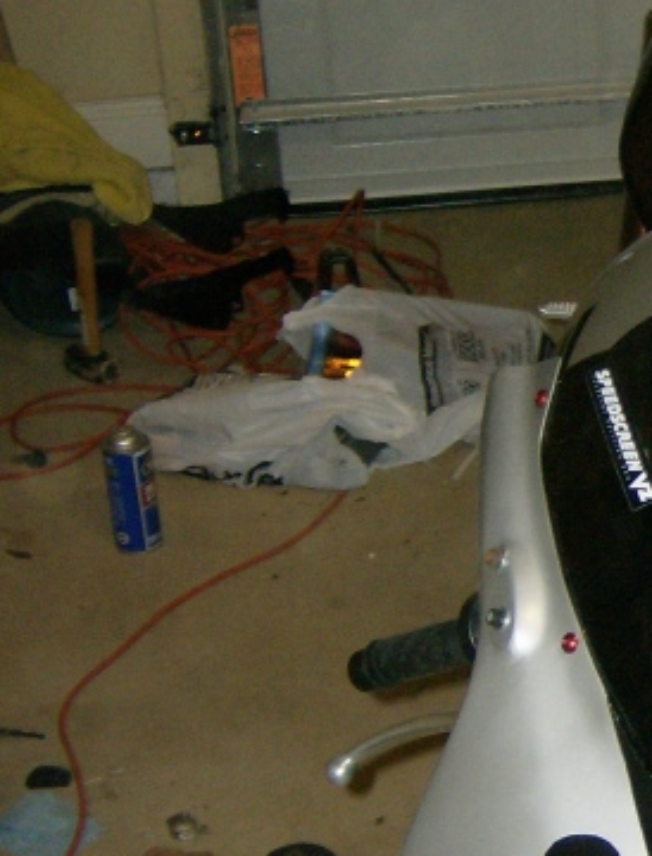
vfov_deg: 19.2
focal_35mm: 101
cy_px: 686
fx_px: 2513
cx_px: 833
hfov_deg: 14.2
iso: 200
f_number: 2.8
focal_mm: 6
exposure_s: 1/60
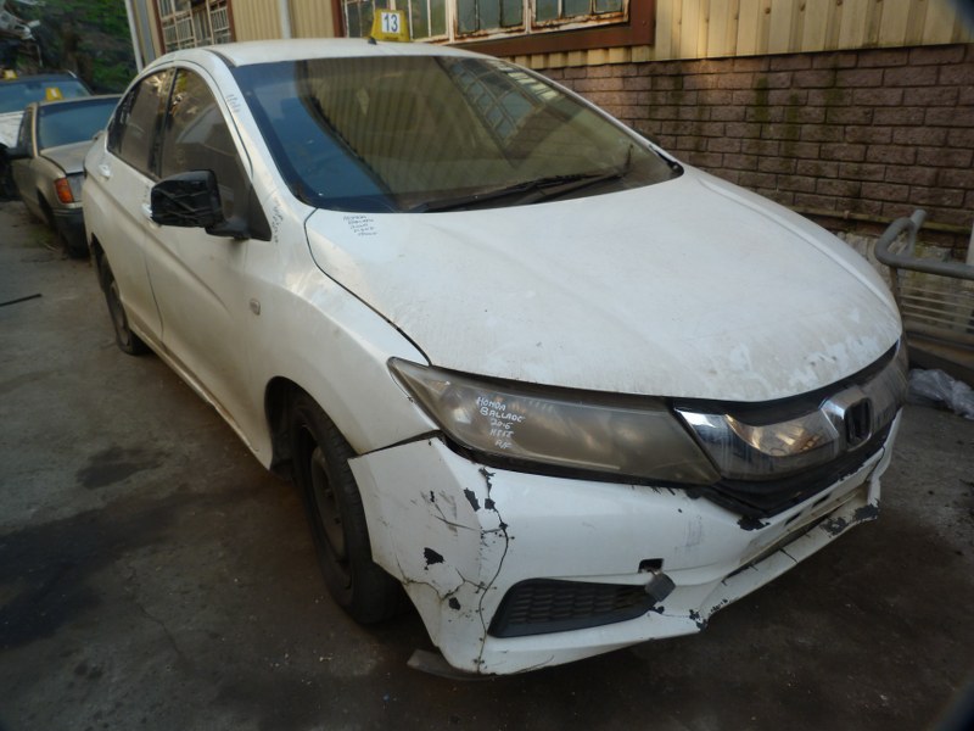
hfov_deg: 69.4
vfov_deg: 54.9
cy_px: 366
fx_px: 703
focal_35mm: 25
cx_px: 487
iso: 80
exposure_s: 1/125
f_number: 4
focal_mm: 4.5
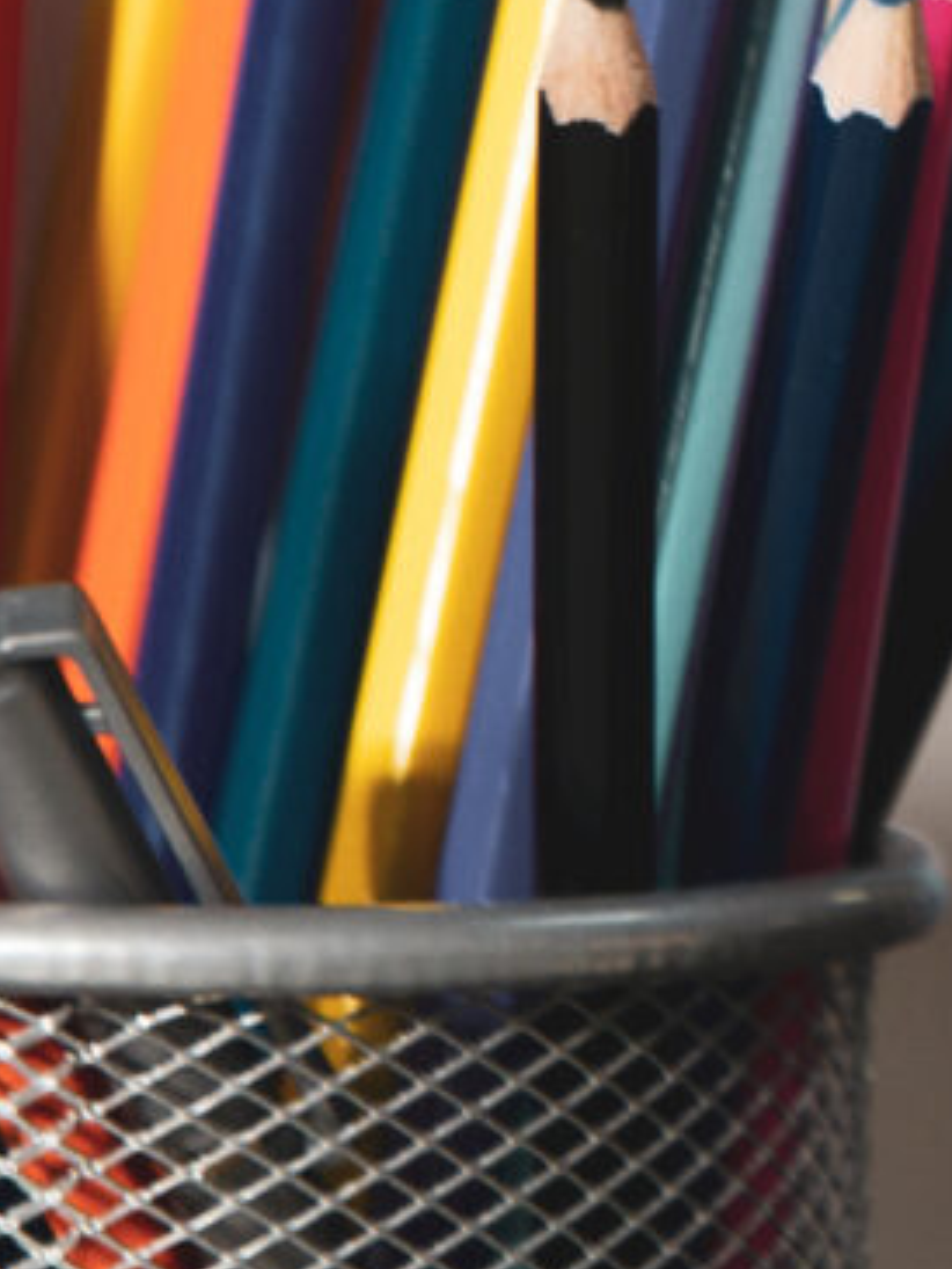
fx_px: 49401
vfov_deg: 1.5
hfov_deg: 1.1
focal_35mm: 1348
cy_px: 85
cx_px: 2324
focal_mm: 200
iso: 400
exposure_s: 1/160
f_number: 2.8
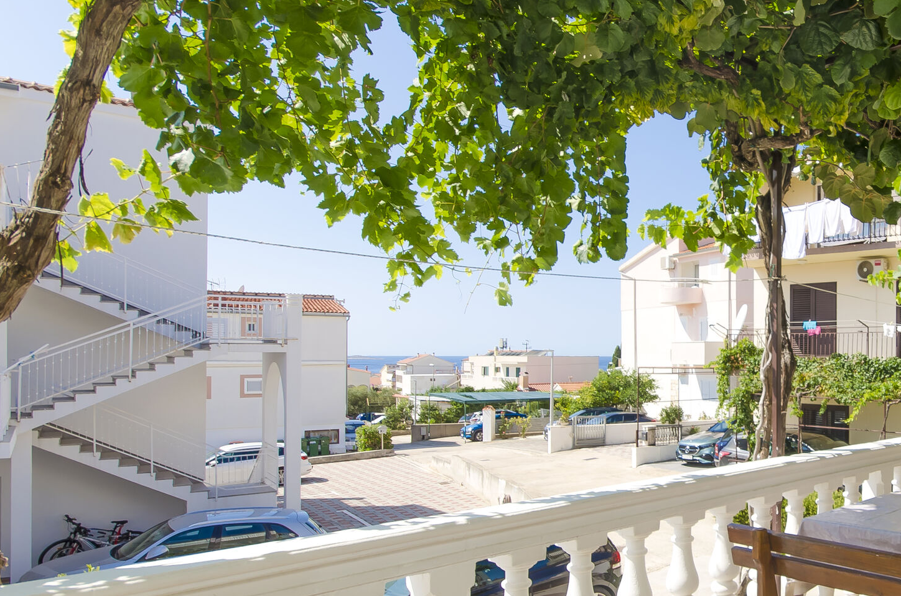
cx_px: 755
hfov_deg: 57.6
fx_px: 724
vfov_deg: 44.6
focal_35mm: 29
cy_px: 353
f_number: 9
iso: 100
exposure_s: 1/160
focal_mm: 10
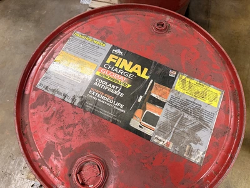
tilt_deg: -68.4
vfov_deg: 56.8
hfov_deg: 71.6
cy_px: 94
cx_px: 125
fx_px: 173
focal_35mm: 24
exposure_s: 1/60
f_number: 1.78
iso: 320
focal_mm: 6.76
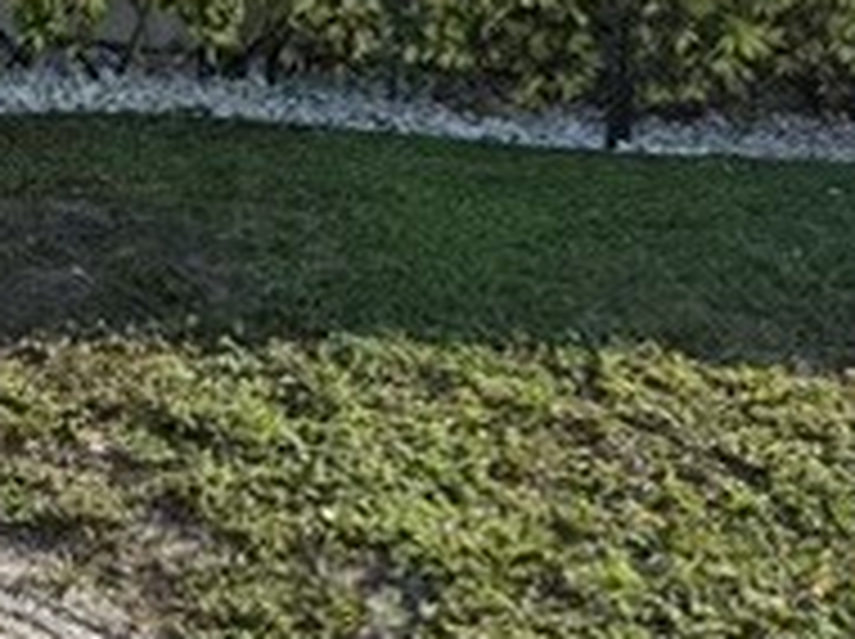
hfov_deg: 22.4
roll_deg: -1.4
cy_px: -104
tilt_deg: -8.5
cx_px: -158
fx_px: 1998
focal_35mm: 81
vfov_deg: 17.4
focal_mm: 6.76
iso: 80
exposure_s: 1/1585
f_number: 1.78
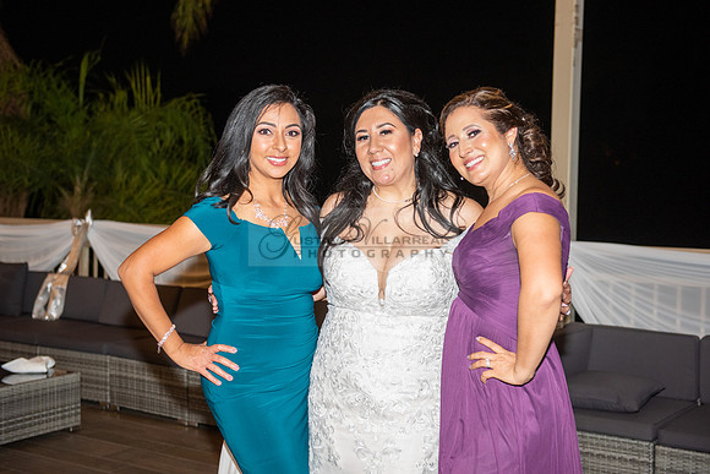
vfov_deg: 26.0
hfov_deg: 38.2
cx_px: 355
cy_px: 237
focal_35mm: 52
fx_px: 1026
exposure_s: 1/160
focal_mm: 52
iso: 1600
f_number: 3.5
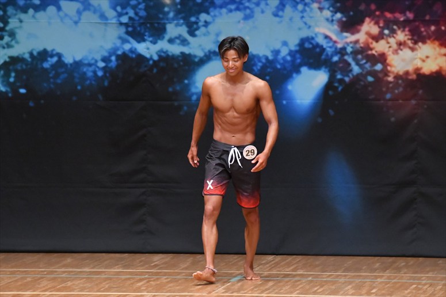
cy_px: 148
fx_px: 3901
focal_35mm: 315
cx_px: 223
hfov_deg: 6.5
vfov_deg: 4.4
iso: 8000
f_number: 5.6
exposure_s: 1/400
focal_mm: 210
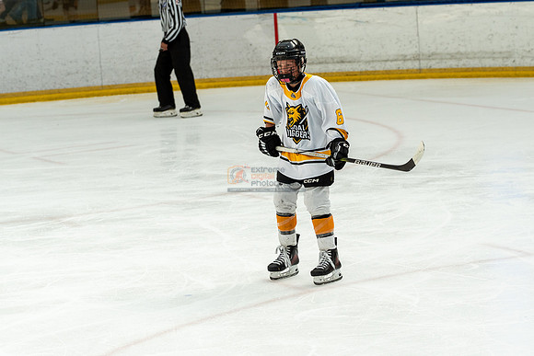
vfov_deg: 10.6
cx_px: 267
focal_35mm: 129
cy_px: 178
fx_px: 1914
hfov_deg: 15.9
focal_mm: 86
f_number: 3.5
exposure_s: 1/1600
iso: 800
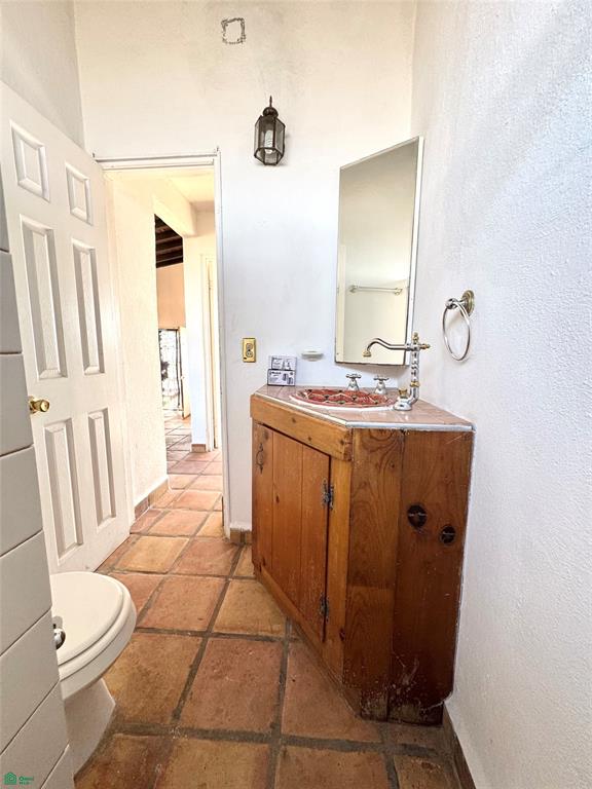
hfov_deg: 85.7
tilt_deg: -6.9
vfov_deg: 102.1
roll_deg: -1.0
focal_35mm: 14
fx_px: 319
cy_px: 394
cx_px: 296
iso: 160
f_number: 2.2
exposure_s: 1/99
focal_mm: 2.22
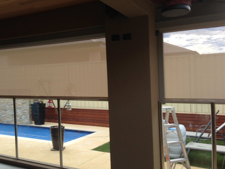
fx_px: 253
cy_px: 95
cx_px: 97
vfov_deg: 36.8
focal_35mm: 39
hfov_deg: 47.7
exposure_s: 1/240
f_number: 2.4
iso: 50
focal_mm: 4.12
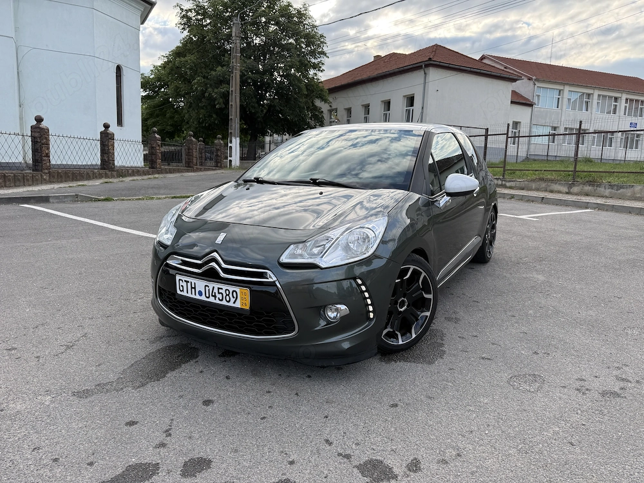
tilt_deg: -7.8
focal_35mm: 24
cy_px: 242
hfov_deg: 71.6
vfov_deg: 56.8
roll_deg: -2.2
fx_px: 446
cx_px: 322
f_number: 1.78
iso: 80
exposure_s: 1/920
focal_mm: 6.76
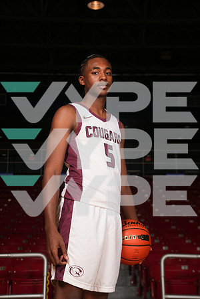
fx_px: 583
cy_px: 150
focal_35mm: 70
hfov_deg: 19.5
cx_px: 100
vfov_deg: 28.8
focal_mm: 70
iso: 250
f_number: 6.3
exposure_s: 1/200
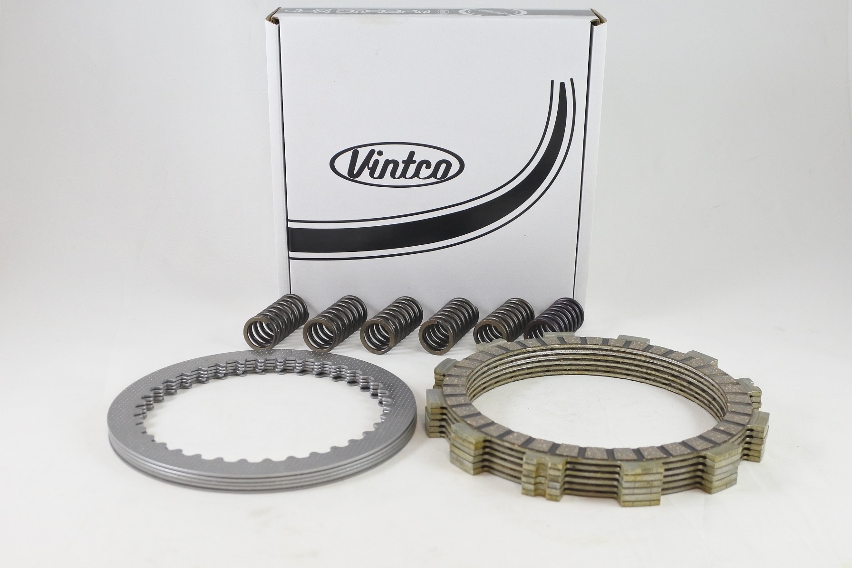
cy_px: 284
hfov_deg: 58.7
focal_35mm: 32
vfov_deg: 41.1
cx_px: 426
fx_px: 757
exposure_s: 1/125
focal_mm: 12.1
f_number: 3.8
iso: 450
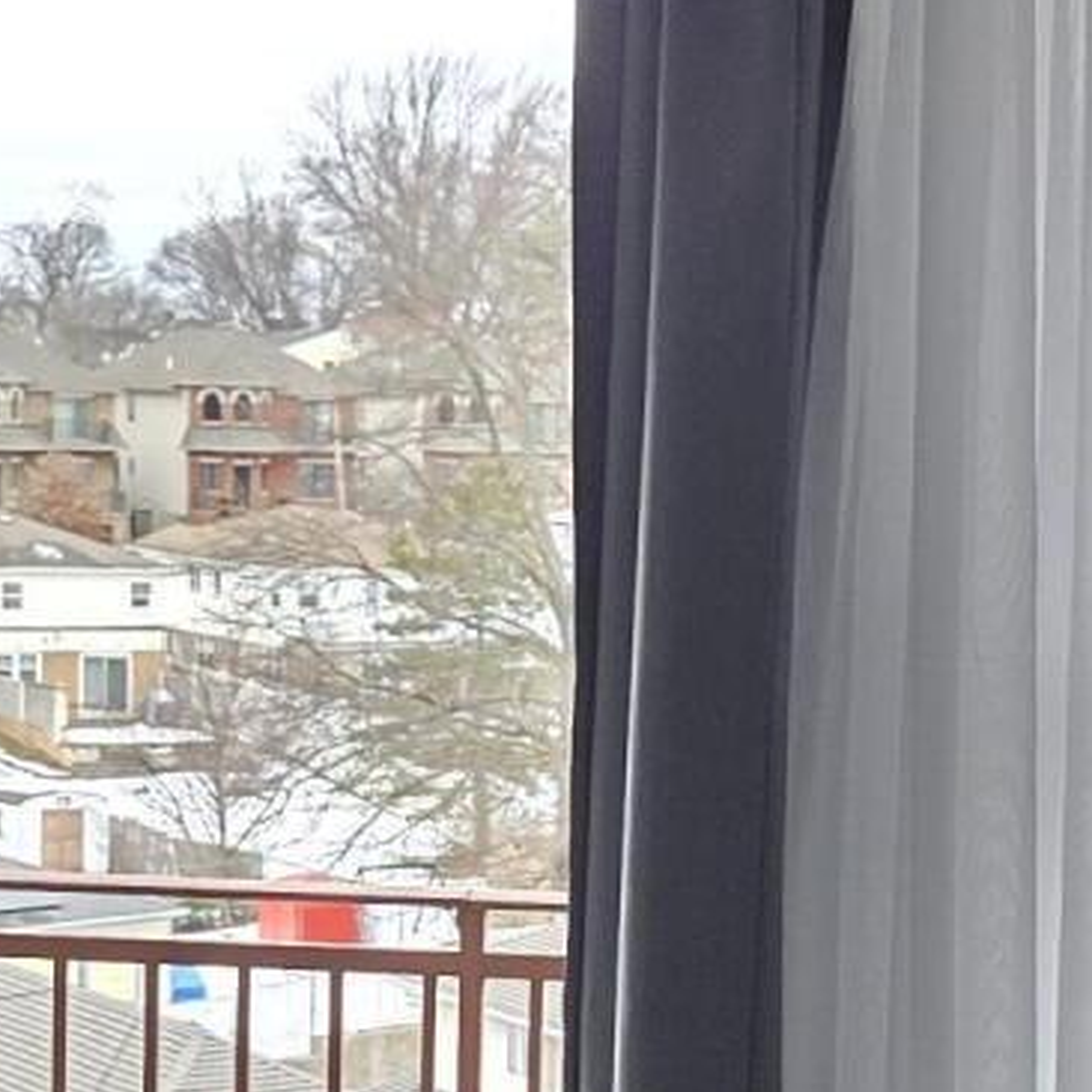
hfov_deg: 15.7
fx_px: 3962
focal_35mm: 111
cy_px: 964
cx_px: 519
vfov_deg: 15.5
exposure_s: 1/120
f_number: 1.8
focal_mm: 5.4
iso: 32
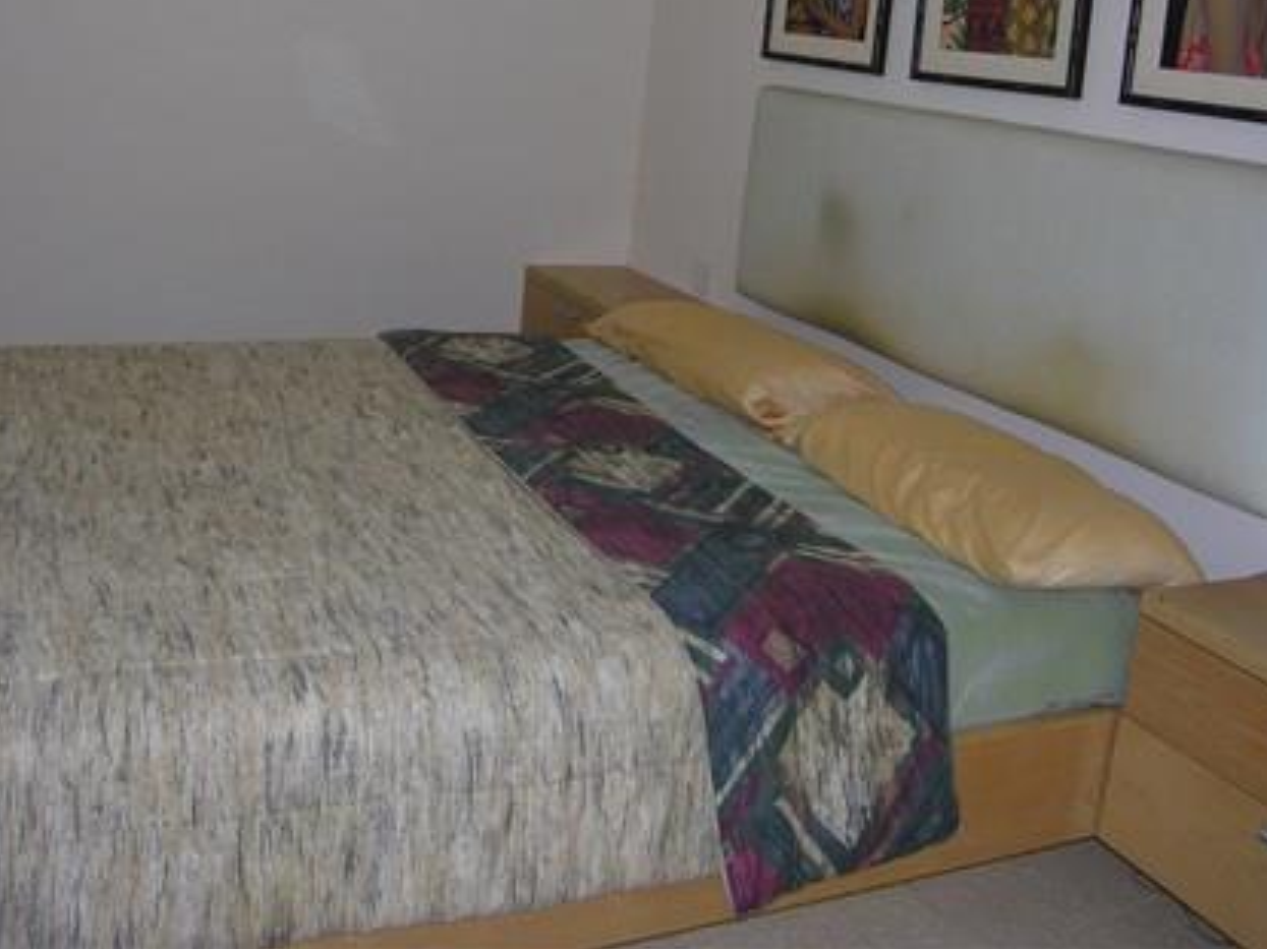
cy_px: 220
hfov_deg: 50.1
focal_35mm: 37
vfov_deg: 37.5
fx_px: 1354
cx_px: 601
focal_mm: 6.1
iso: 50
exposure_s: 1/60.1
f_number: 2.6
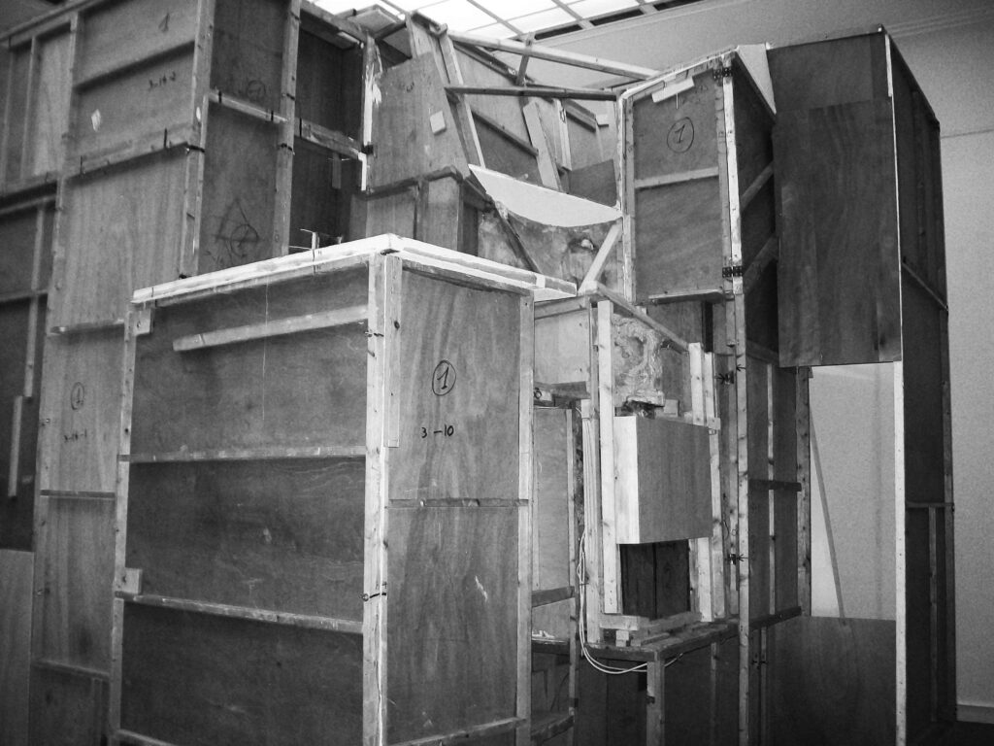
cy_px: 373
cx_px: 497
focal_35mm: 36
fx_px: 1034
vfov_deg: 39.7
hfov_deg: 51.4
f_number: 2.7
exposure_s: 1/60
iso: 160
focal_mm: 6
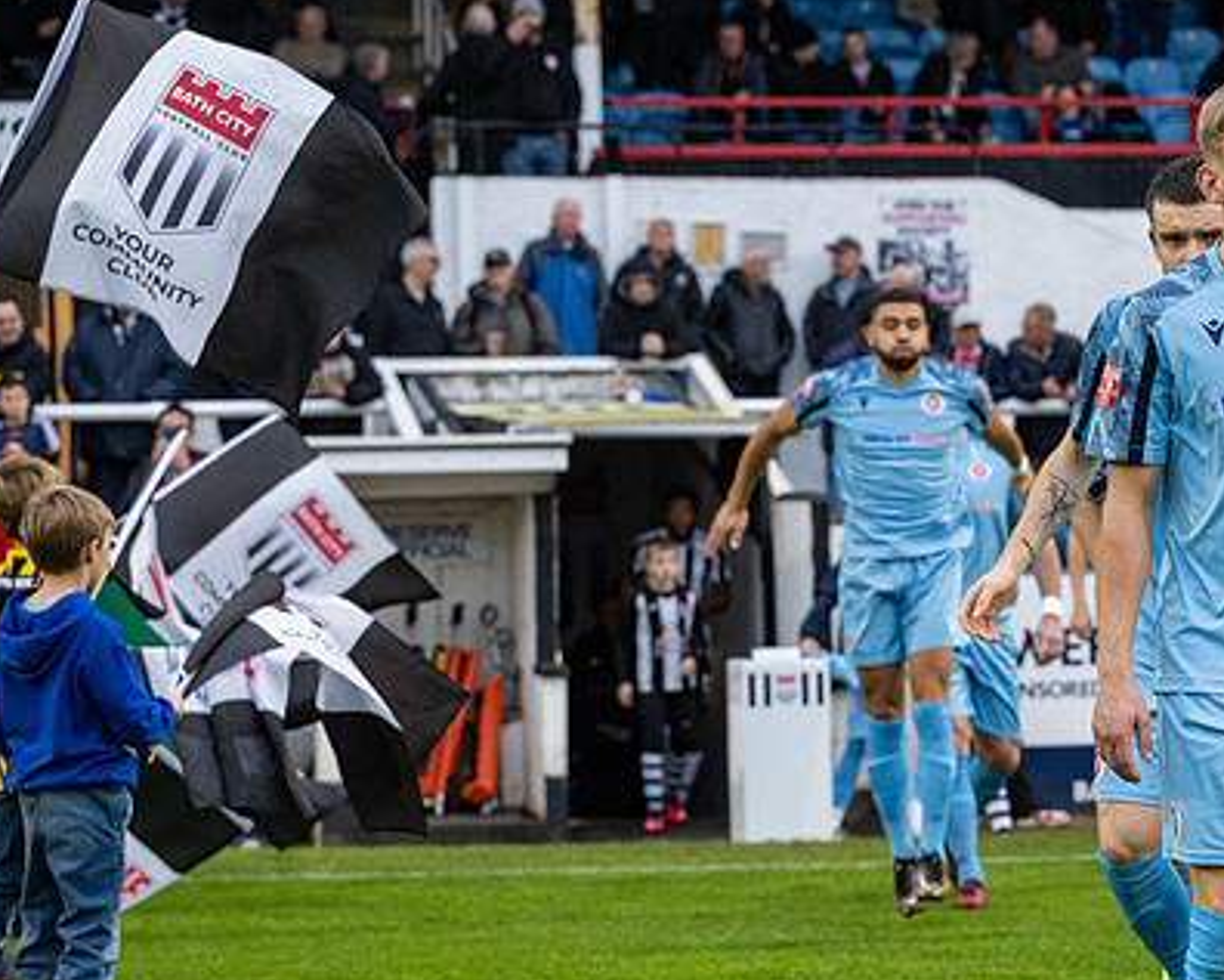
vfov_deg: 11.0
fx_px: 5073
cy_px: 754
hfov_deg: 13.6
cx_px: 1243
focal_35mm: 140
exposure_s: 1/500
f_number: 4
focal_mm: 70
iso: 2000
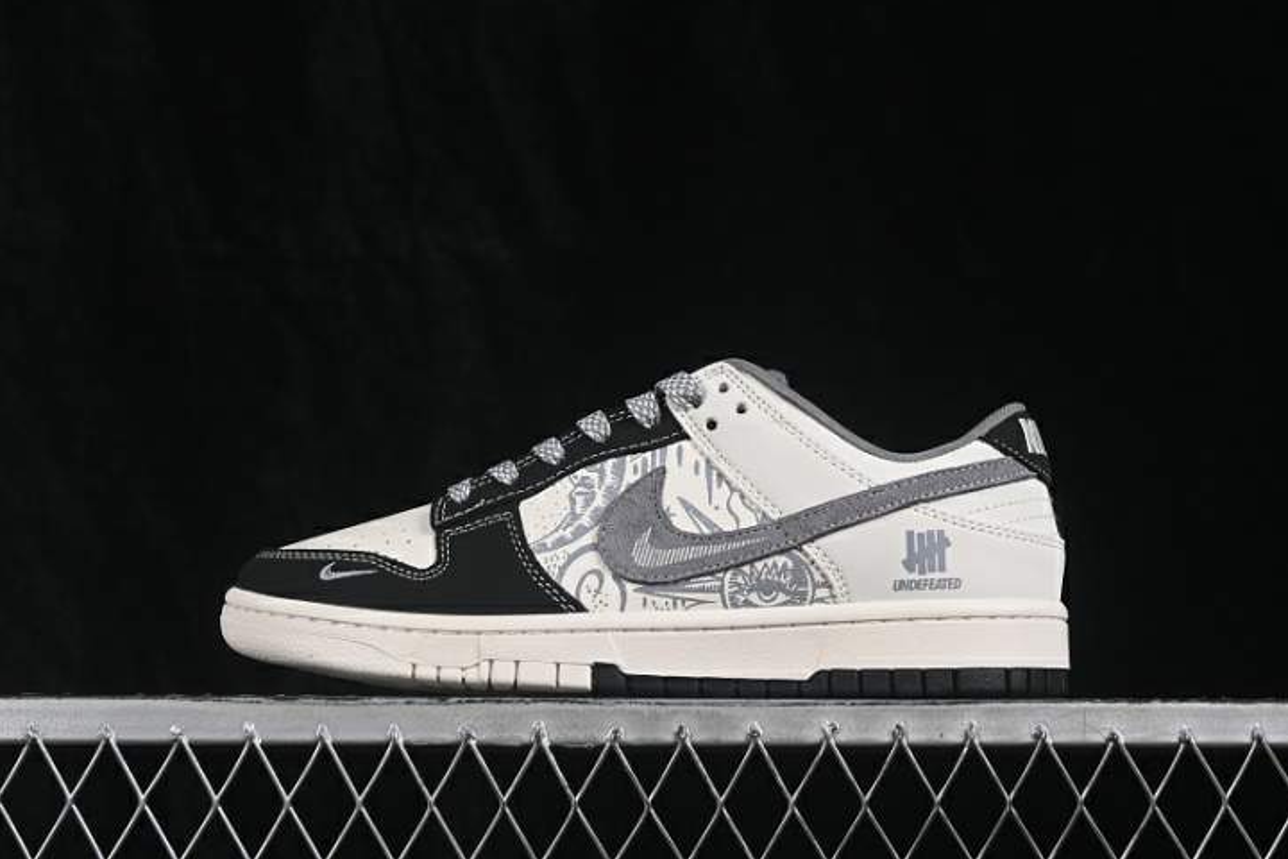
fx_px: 2719
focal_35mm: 76
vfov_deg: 17.9
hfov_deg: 26.7
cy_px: 426
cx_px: 651
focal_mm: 50
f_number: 8
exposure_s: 1/80
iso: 160
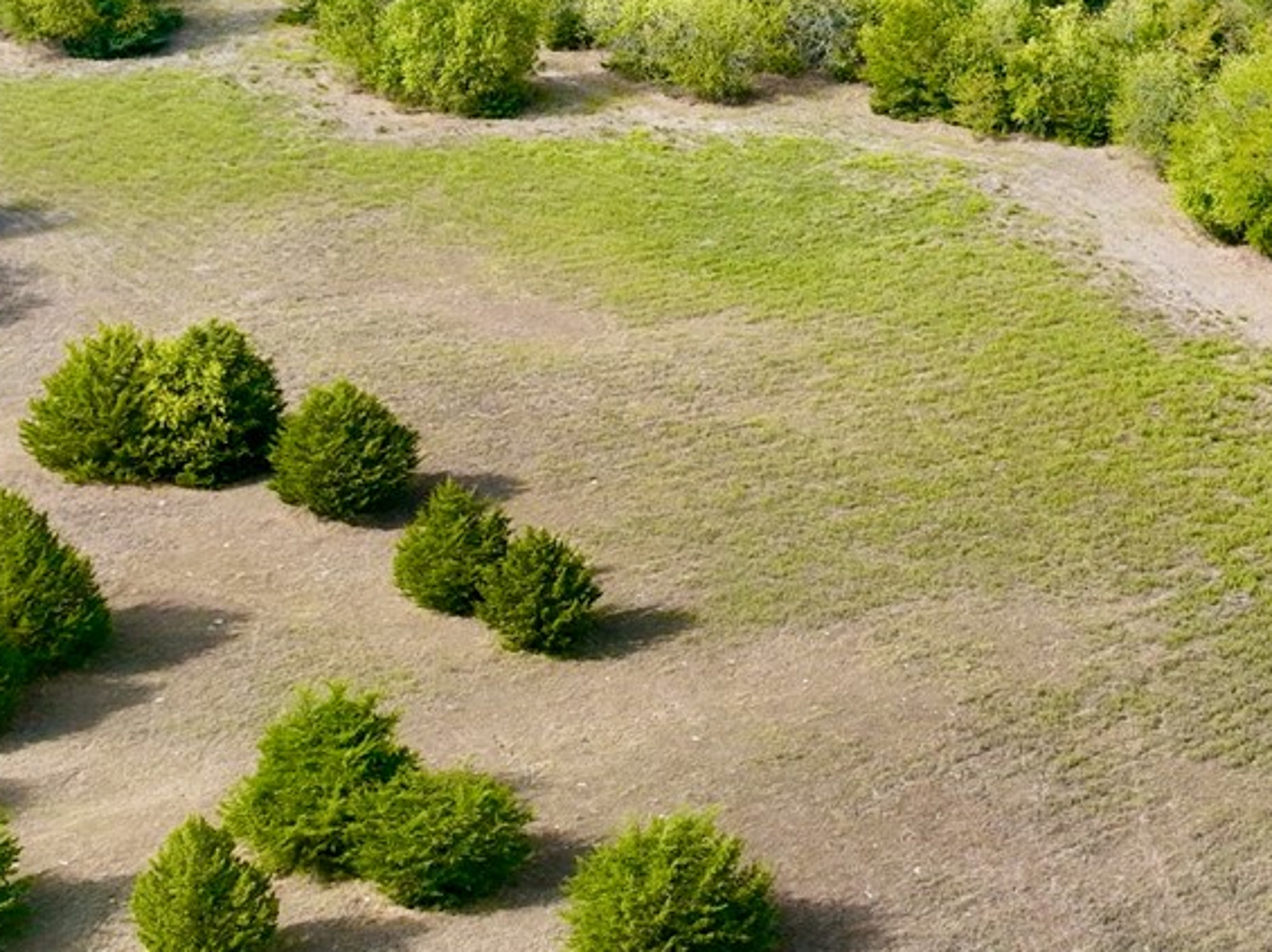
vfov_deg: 16.9
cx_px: 1158
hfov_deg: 22.0
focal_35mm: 87
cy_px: 244
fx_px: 3195
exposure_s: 1/320
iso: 140
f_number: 2.8
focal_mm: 12.29
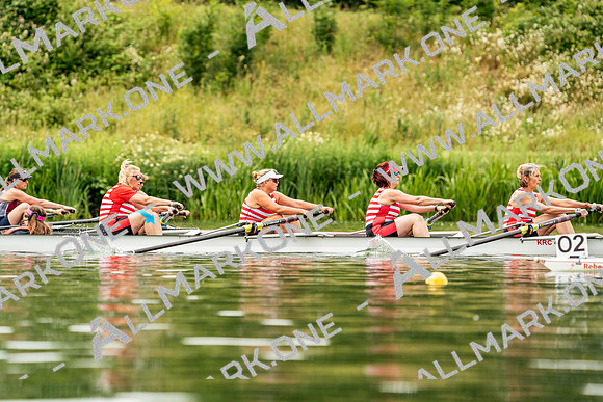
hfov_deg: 5.6
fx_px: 6215
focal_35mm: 371
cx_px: 302
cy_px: 201
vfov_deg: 3.7
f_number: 6.3
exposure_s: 1/2000
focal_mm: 371
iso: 640
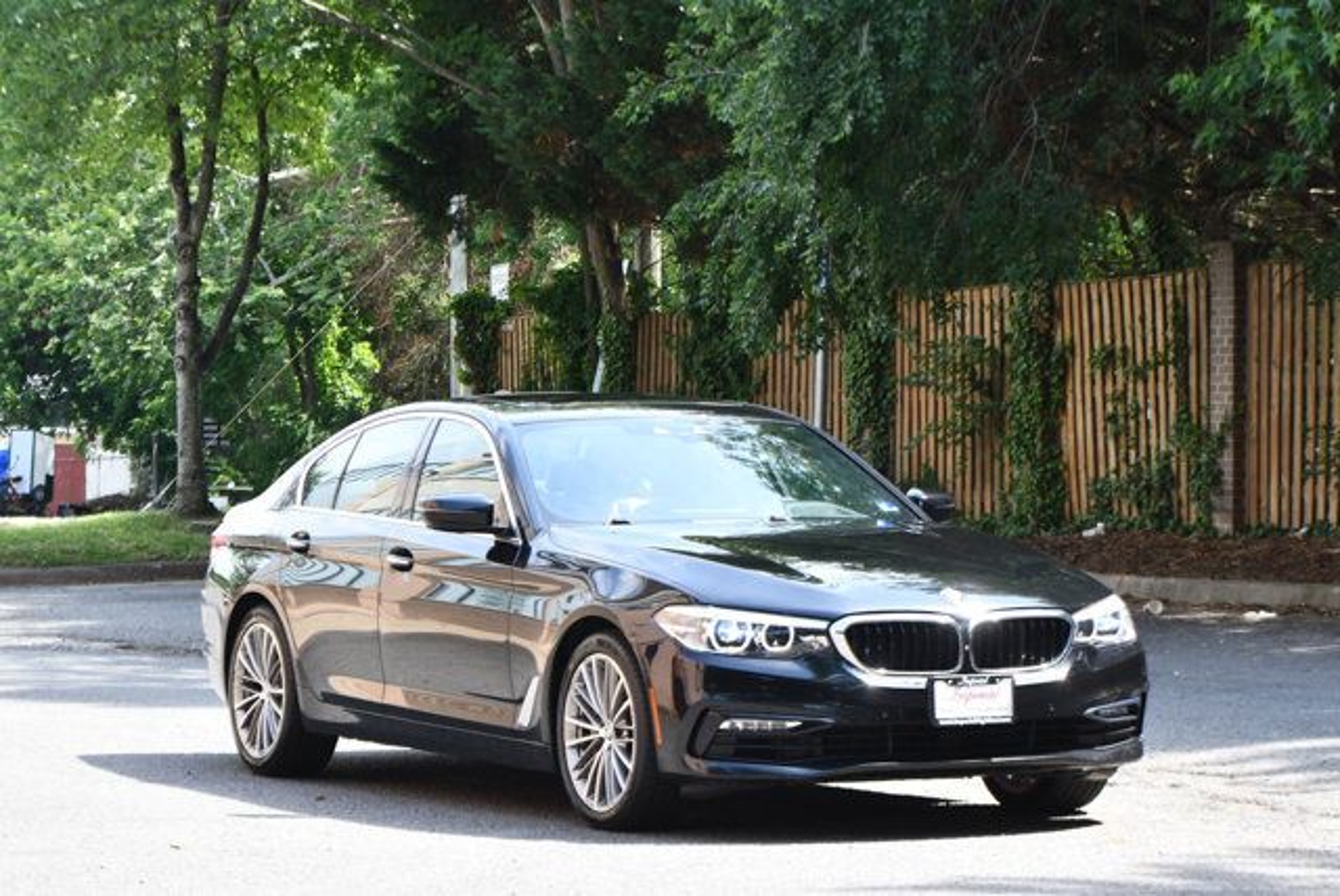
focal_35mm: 105
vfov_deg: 13.1
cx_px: 670
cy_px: 448
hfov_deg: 19.4
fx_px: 3912
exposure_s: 1/250
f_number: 5.6
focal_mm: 70
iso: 280
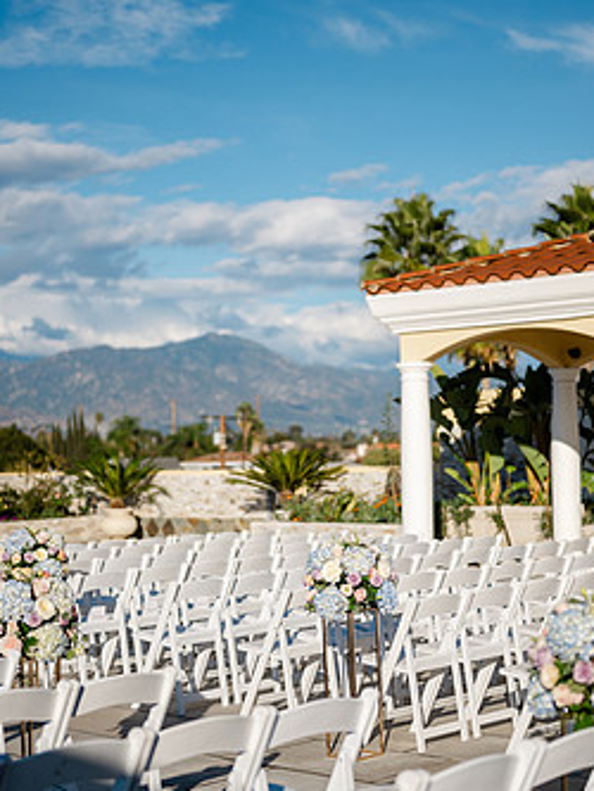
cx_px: 330
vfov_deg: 29.8
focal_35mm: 65
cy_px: 454
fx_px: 1486
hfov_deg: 22.6
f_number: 1.8
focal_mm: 50
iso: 64
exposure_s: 1/8000
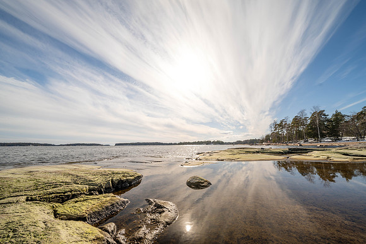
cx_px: 183
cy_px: 122
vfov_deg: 77.4
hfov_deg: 100.4
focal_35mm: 15
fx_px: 153
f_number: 8
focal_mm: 15
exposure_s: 1/250
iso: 64
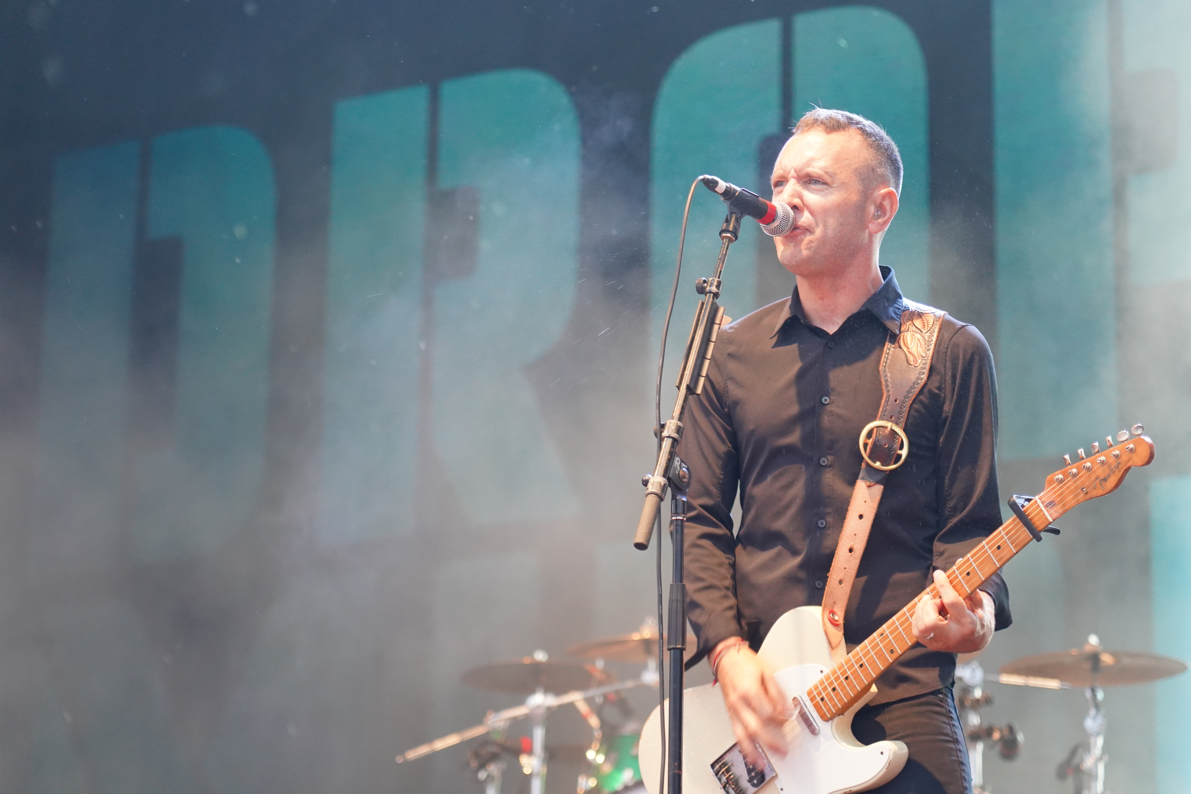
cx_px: 596
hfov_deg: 19.5
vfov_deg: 13.0
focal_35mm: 105
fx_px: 3473
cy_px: 397
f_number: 4
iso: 4000
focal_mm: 105
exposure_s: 1/125
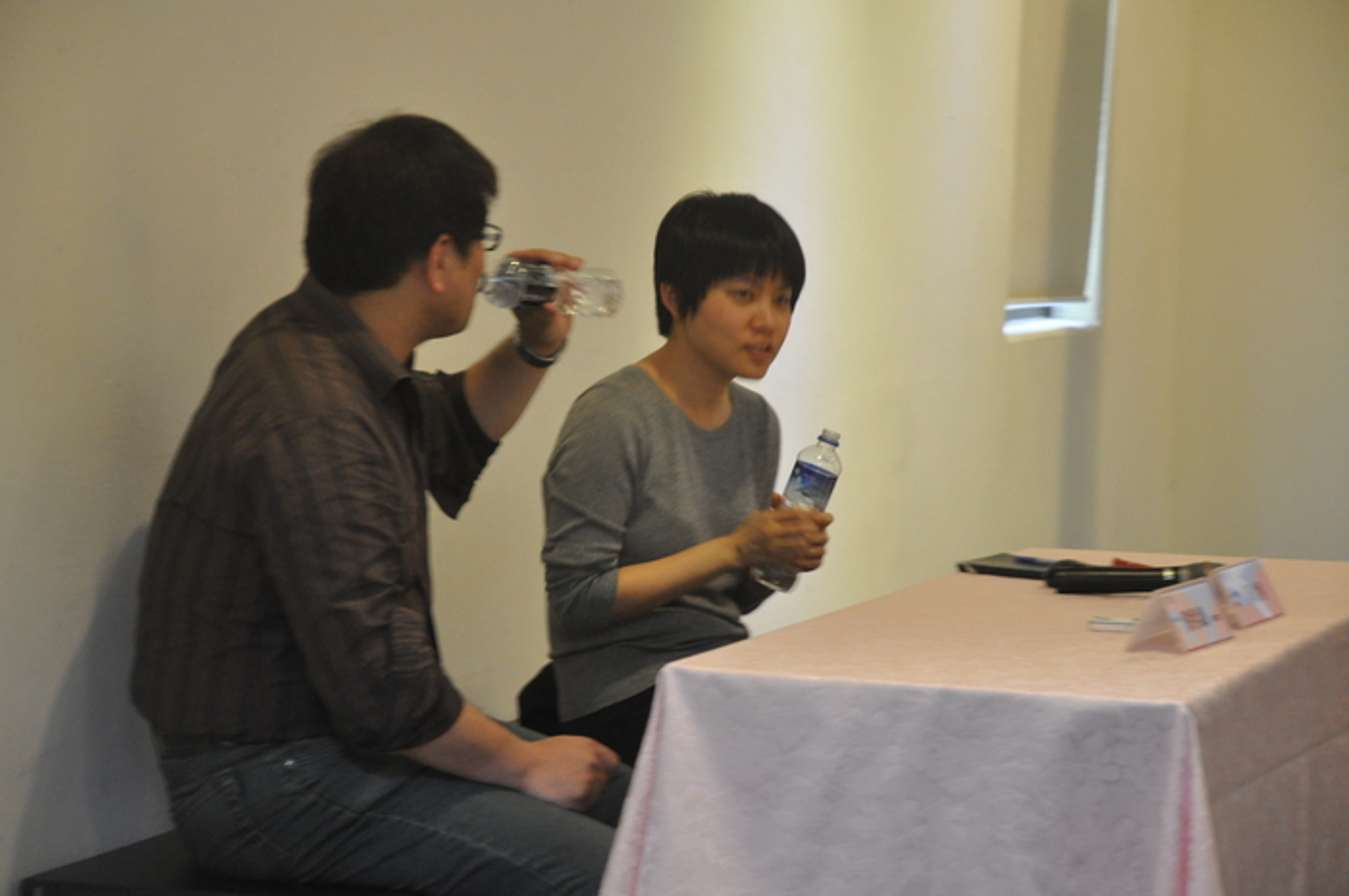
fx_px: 5053
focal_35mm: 135
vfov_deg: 10.1
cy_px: 448
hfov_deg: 15.2
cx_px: 674
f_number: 5.6
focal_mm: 90
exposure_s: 1/20
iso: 1600
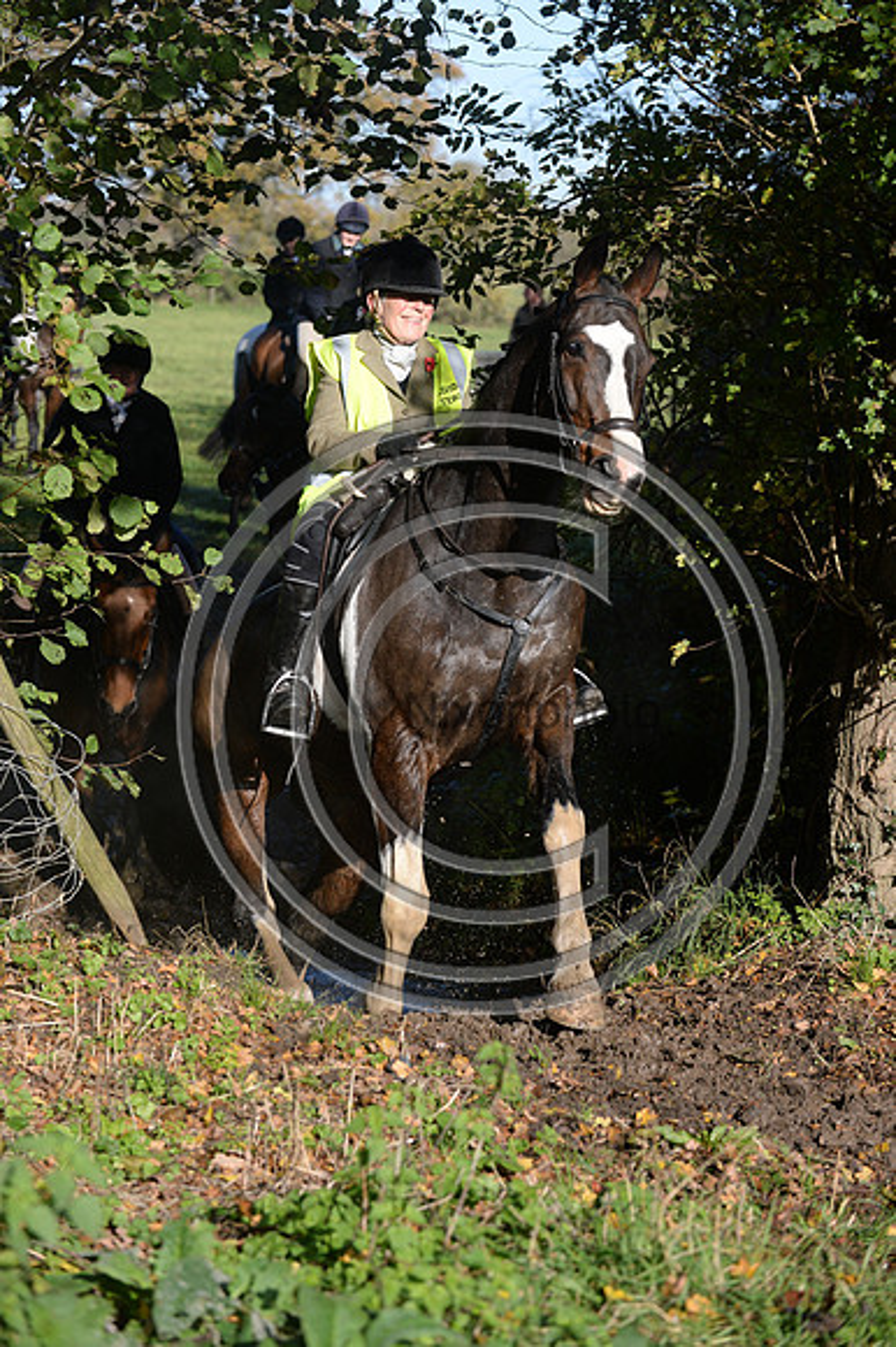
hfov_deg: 12.4
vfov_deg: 18.6
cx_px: 448
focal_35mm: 110
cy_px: 674
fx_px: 4111
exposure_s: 1/2500
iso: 1000
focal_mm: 110
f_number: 5
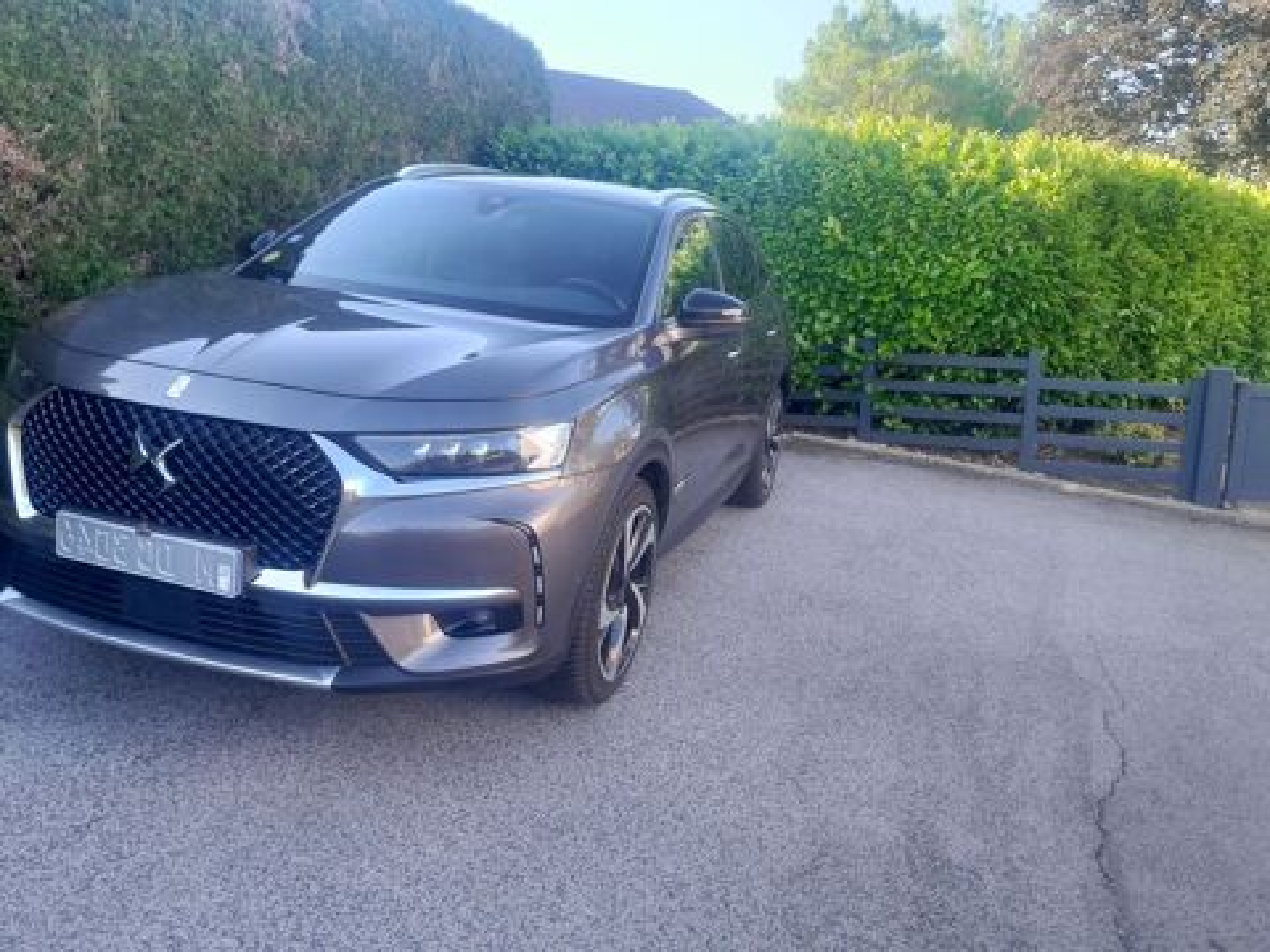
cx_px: 635
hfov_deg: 67.3
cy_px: 476
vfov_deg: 53.1
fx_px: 954
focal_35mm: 26
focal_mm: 4
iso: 40
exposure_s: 1/120
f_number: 1.8
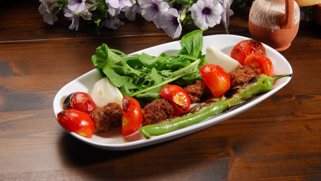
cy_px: 74
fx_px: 758
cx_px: 161
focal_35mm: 89
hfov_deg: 23.9
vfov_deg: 13.6
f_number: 14
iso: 100
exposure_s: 1/100
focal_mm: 56
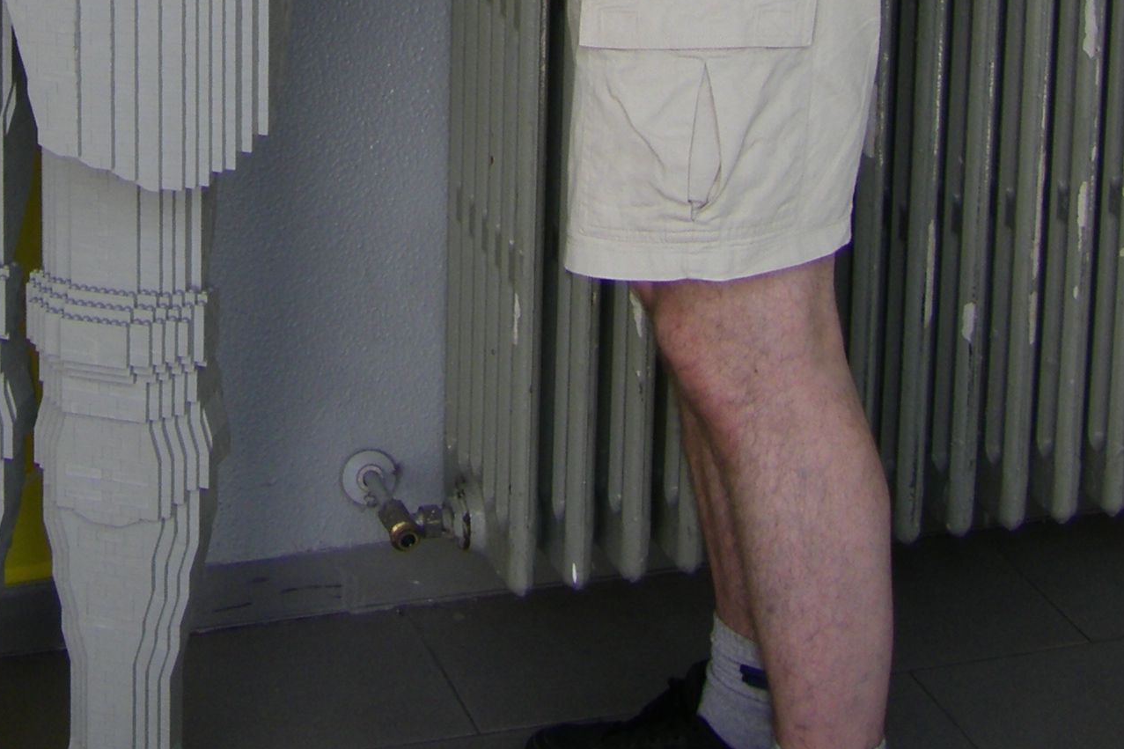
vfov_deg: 12.5
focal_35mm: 101
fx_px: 3153
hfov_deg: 20.0
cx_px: 262
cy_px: -546
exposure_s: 1/60
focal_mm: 6.3
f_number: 3.5
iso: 64
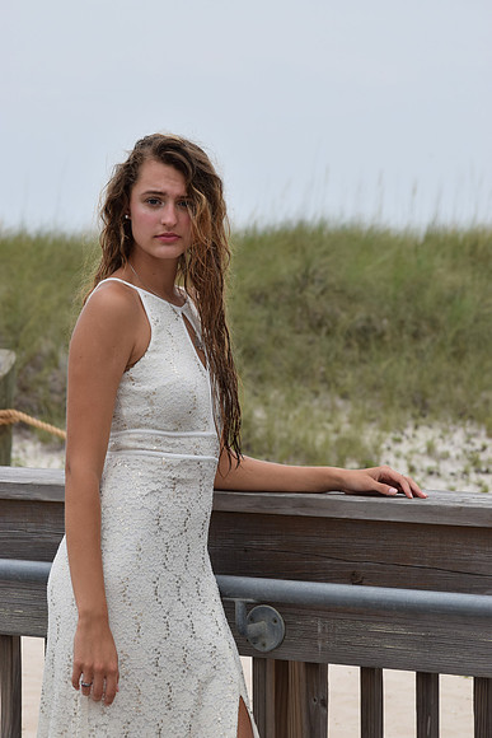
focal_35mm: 153
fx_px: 3134
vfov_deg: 13.4
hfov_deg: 9.0
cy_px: 369
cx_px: 246
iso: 200
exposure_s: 1/250
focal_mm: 102
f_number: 8
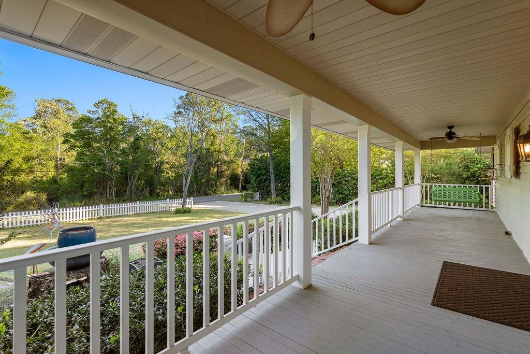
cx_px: 265
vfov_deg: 73.8
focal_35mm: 16
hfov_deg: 96.7
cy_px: 177
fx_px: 236
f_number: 5.6
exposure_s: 1/80
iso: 320
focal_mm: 16
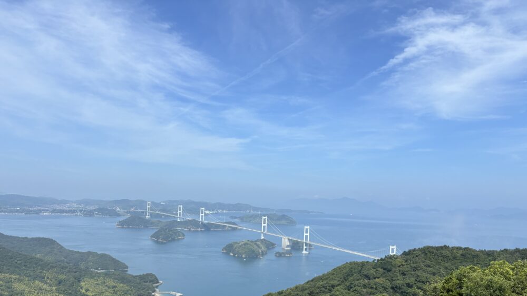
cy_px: 201
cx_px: 261
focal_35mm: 29
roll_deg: -2.8
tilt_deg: -0.4
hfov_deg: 66.1
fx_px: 405
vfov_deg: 39.6
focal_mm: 5.96
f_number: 1.6
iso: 50
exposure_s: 1/4082
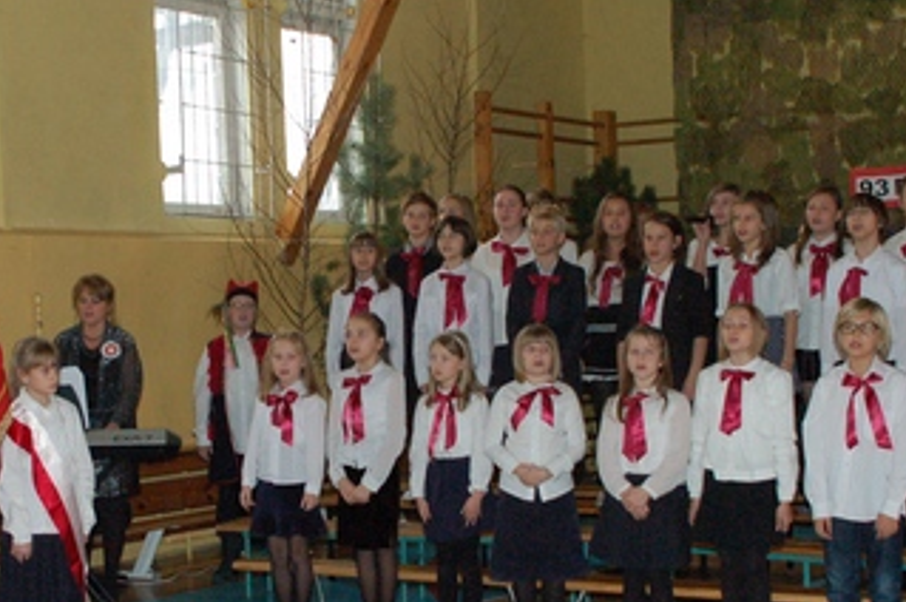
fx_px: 1760
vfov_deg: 19.4
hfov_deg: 28.7
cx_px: 321
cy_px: 372
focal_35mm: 70
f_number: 5.6
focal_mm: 24
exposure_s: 1/60
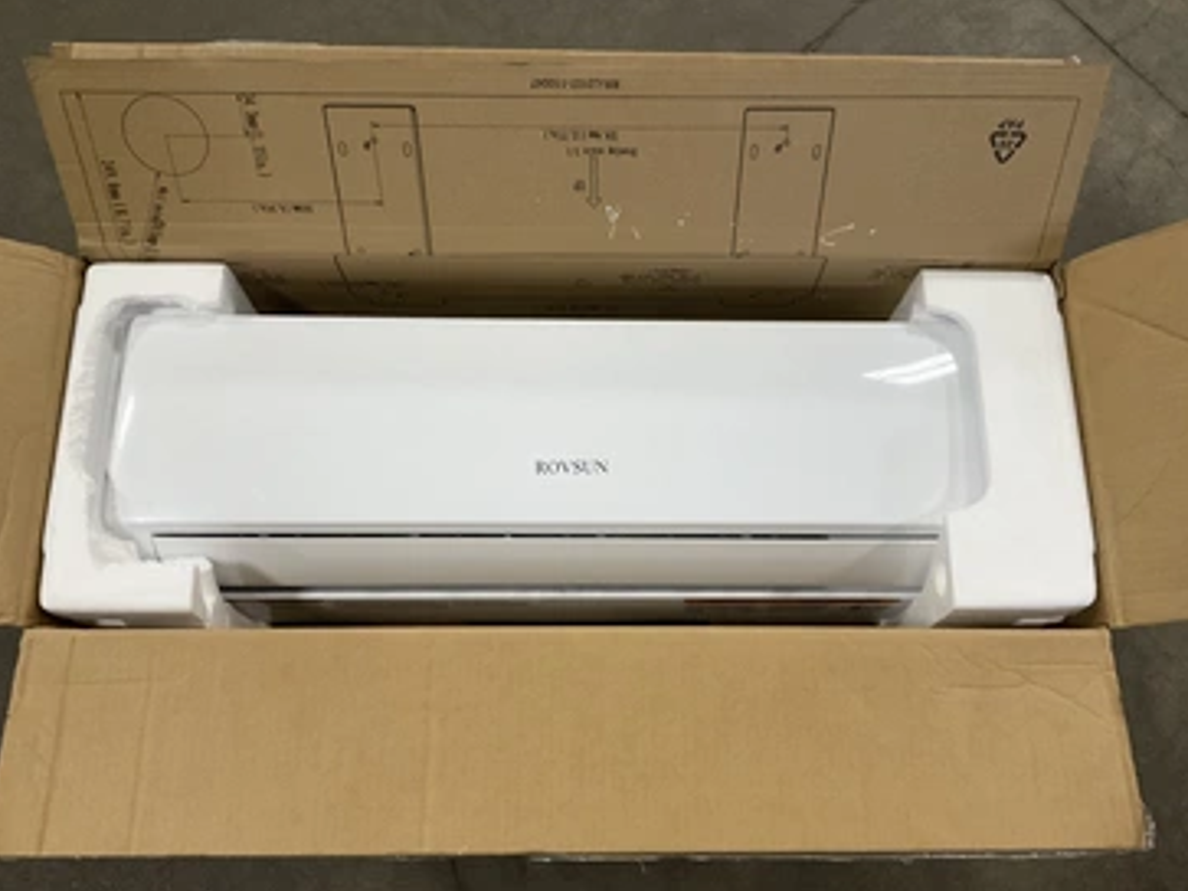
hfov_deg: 56.8
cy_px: 455
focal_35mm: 32
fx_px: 1098
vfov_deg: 44.1
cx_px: 619
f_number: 1.8
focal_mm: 3
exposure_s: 1/60
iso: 100
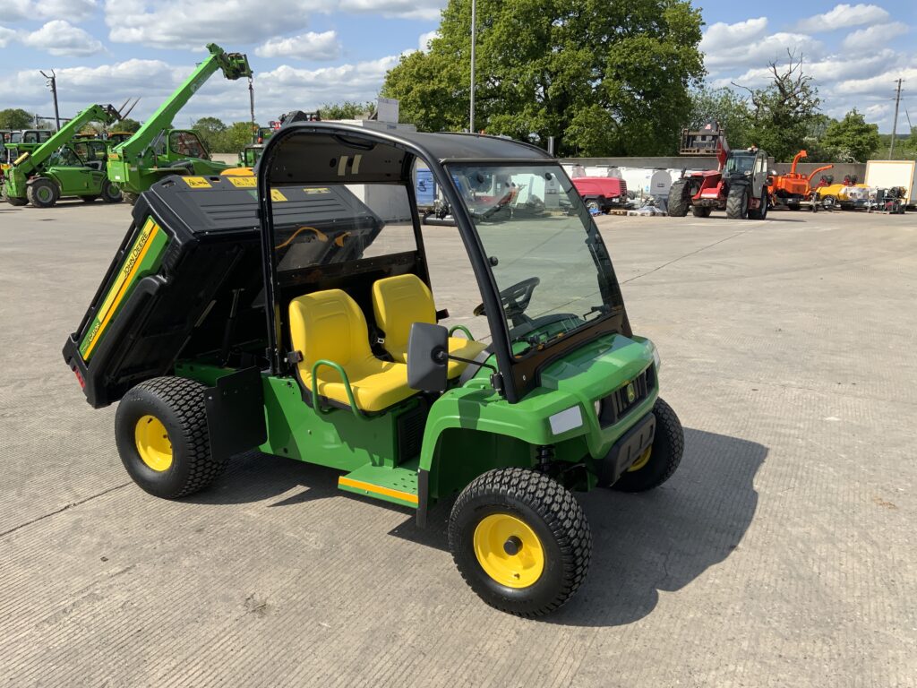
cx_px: 458
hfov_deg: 61.7
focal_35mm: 29
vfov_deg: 48.2
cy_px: 344
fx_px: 768
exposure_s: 1/1786
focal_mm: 3
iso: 16
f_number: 1.8
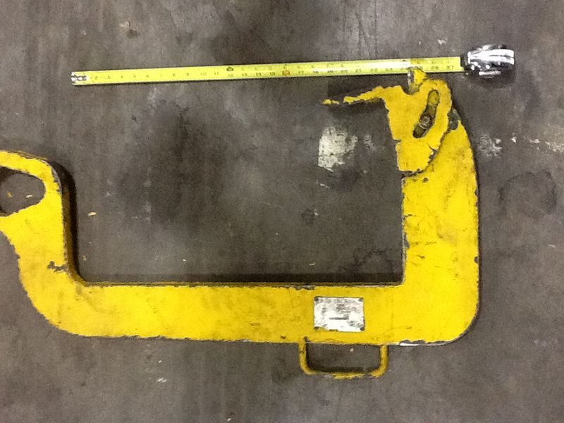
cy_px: 212
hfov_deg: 42.9
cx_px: 282
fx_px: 717
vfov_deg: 32.9
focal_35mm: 44
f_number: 2.4
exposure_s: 1/30
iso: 400
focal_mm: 2.03
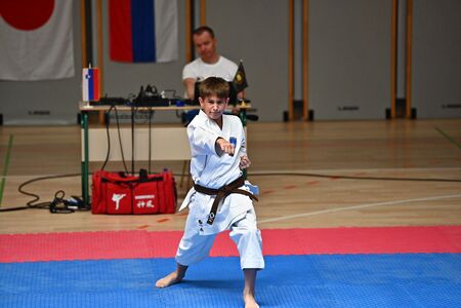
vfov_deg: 7.6
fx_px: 2305
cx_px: 230
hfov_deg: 11.4
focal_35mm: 180
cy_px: 154
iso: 2000
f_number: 2.8
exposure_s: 1/5000
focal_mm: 180
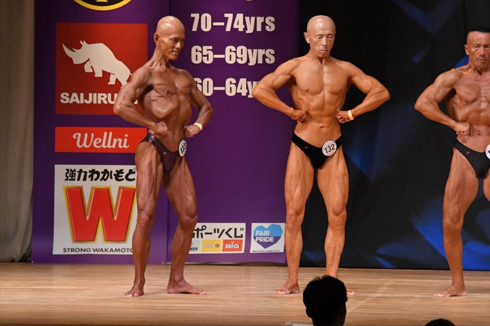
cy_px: 163
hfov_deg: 7.6
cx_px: 245
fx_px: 3673
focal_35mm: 270
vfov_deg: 5.1
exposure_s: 1/400
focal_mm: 180
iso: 4000
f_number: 5.6
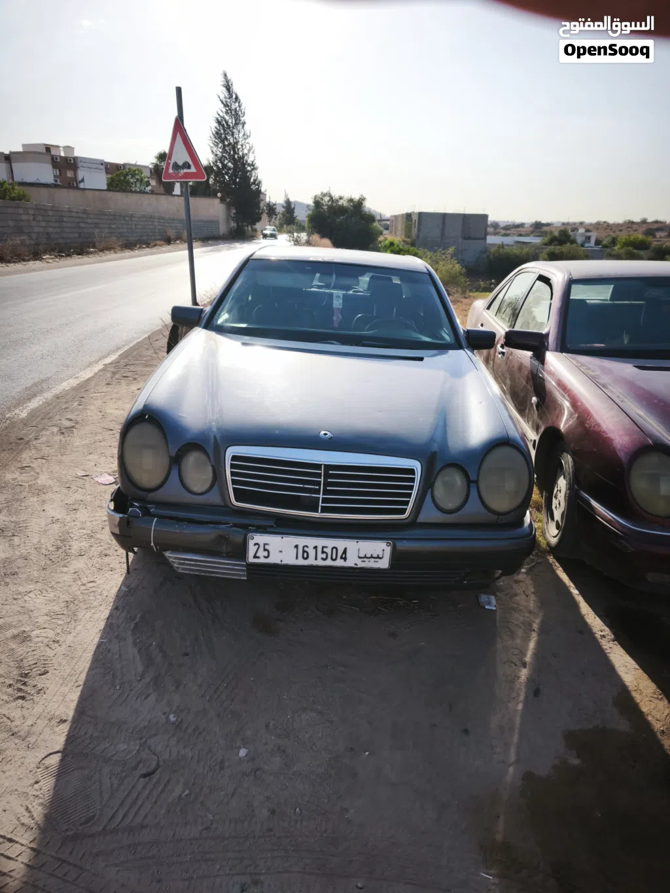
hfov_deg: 58.9
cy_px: 446
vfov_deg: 73.9
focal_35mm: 23
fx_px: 593
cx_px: 335
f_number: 1.7
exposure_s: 1/2235
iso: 80
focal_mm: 5.35
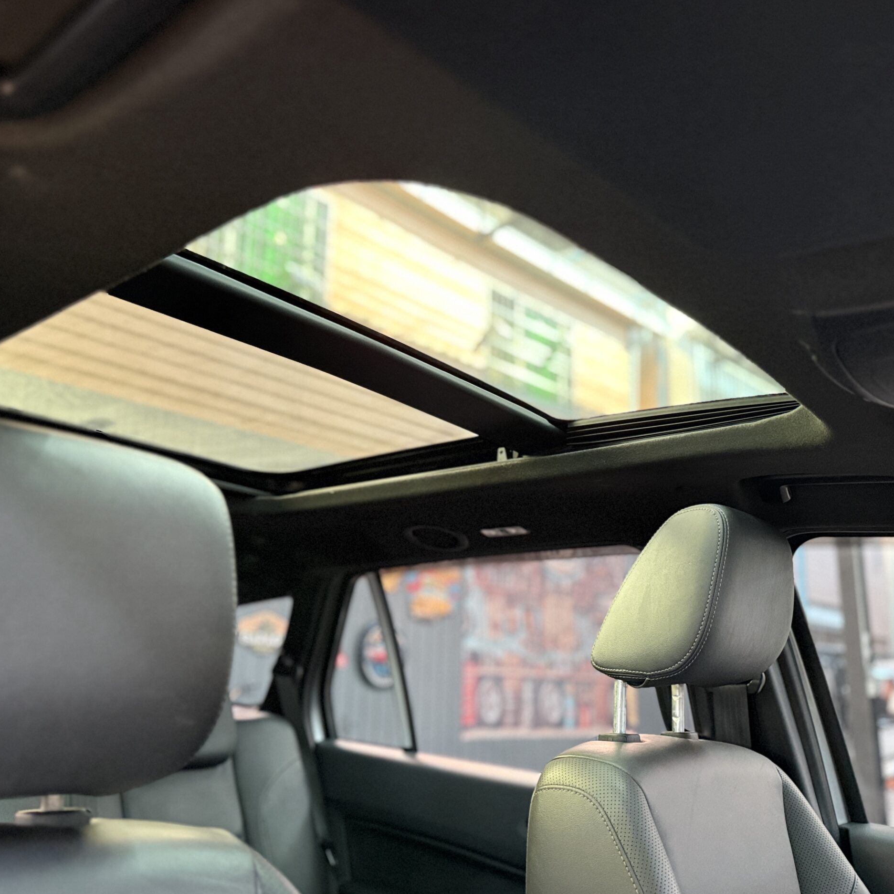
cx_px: 394
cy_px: 450
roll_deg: -2.3
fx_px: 847
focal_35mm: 29
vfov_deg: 55.6
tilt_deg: +14.4
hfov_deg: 55.5
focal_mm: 6.76
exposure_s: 1/60
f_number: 1.78
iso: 800
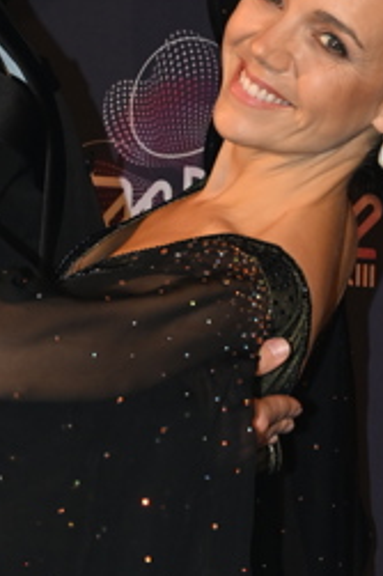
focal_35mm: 194
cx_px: 122
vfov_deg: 10.4
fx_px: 3100
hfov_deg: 7.1
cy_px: 694
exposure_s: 1/160
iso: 1000
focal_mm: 47
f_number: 5
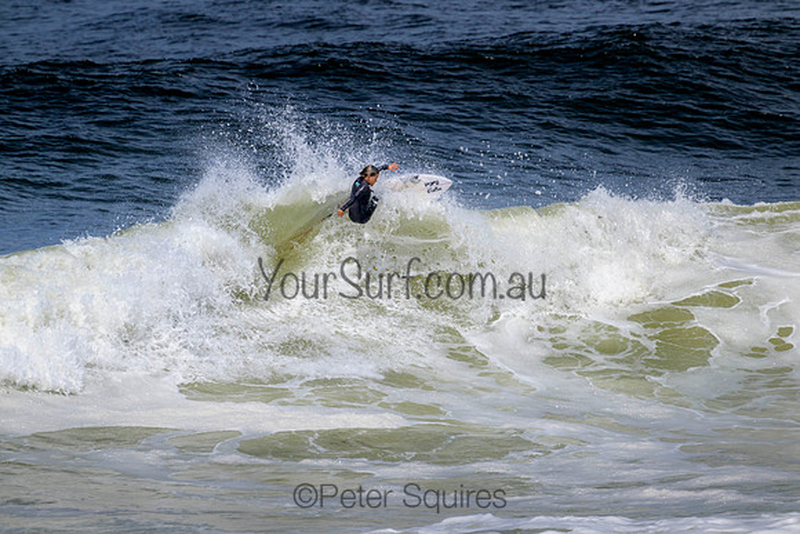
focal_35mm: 800
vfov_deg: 1.7
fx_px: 17781
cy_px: 267
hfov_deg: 2.6
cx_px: 400
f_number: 11
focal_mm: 800
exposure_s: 1/2000
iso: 400
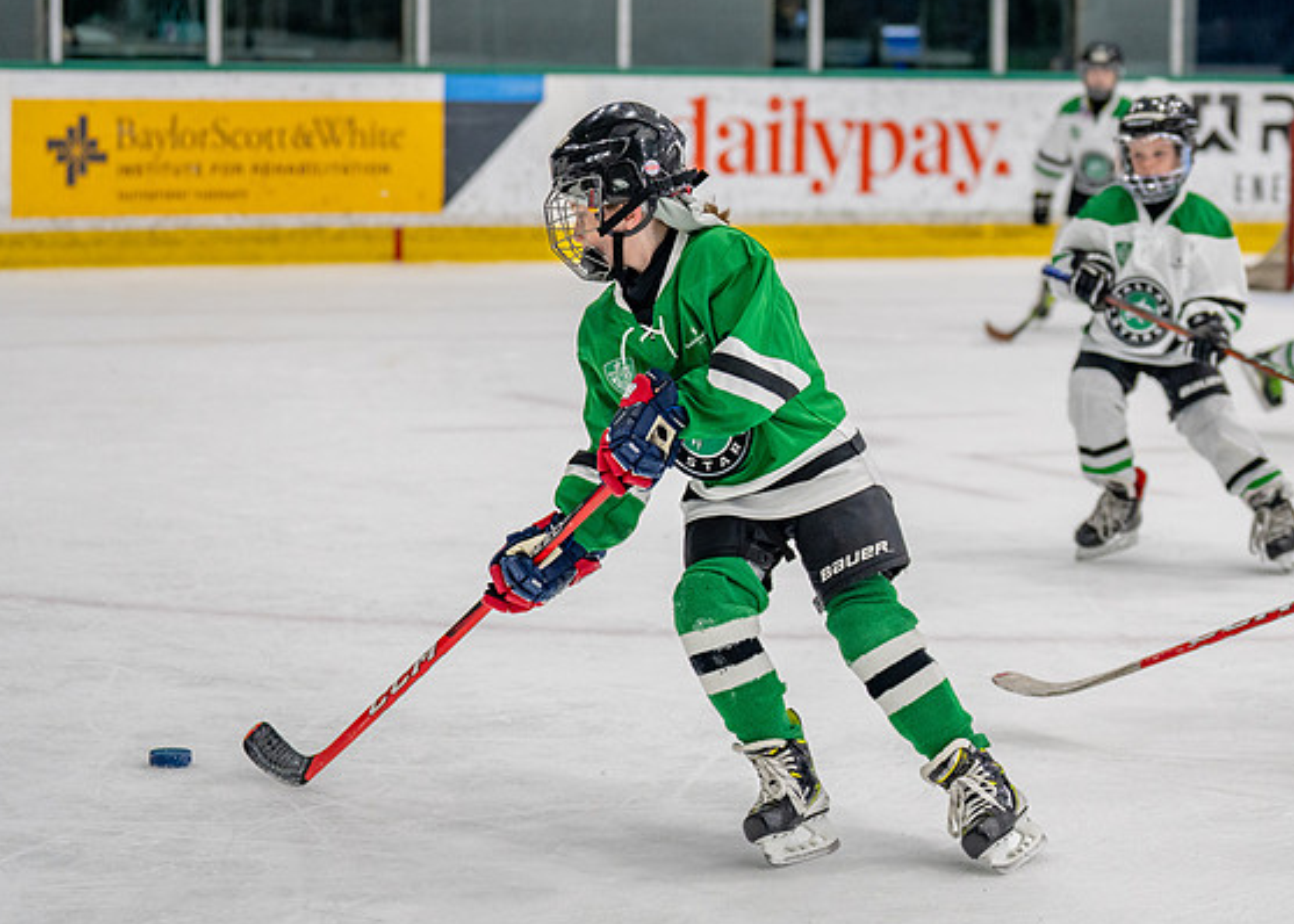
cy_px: 372
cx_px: 795
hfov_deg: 17.8
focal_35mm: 112
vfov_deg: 12.8
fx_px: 4117
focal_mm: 70
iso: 1000
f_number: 2.8
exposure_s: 1/1250
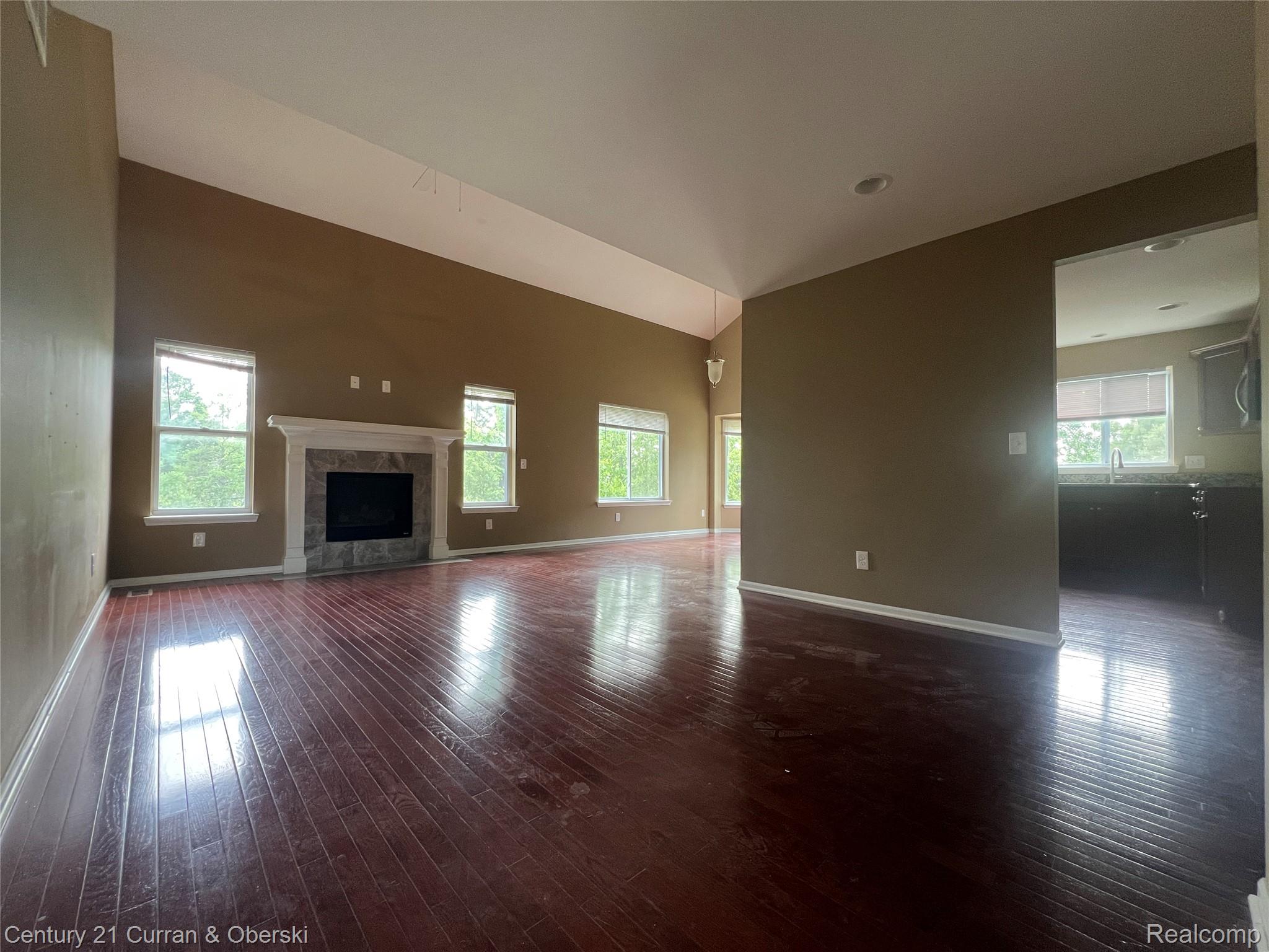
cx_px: 634
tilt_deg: +0.4
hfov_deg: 106.2
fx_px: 477
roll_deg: -1.0
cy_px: 476
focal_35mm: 13
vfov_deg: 89.9
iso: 160
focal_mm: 1.57
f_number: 1.8
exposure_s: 1/120
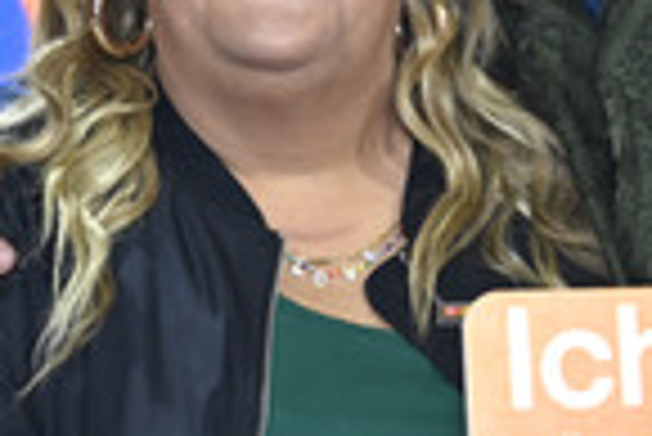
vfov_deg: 9.6
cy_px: 63
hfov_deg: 14.3
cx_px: 434
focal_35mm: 143
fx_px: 2592
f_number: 4
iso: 1000
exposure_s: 1/200
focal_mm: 46
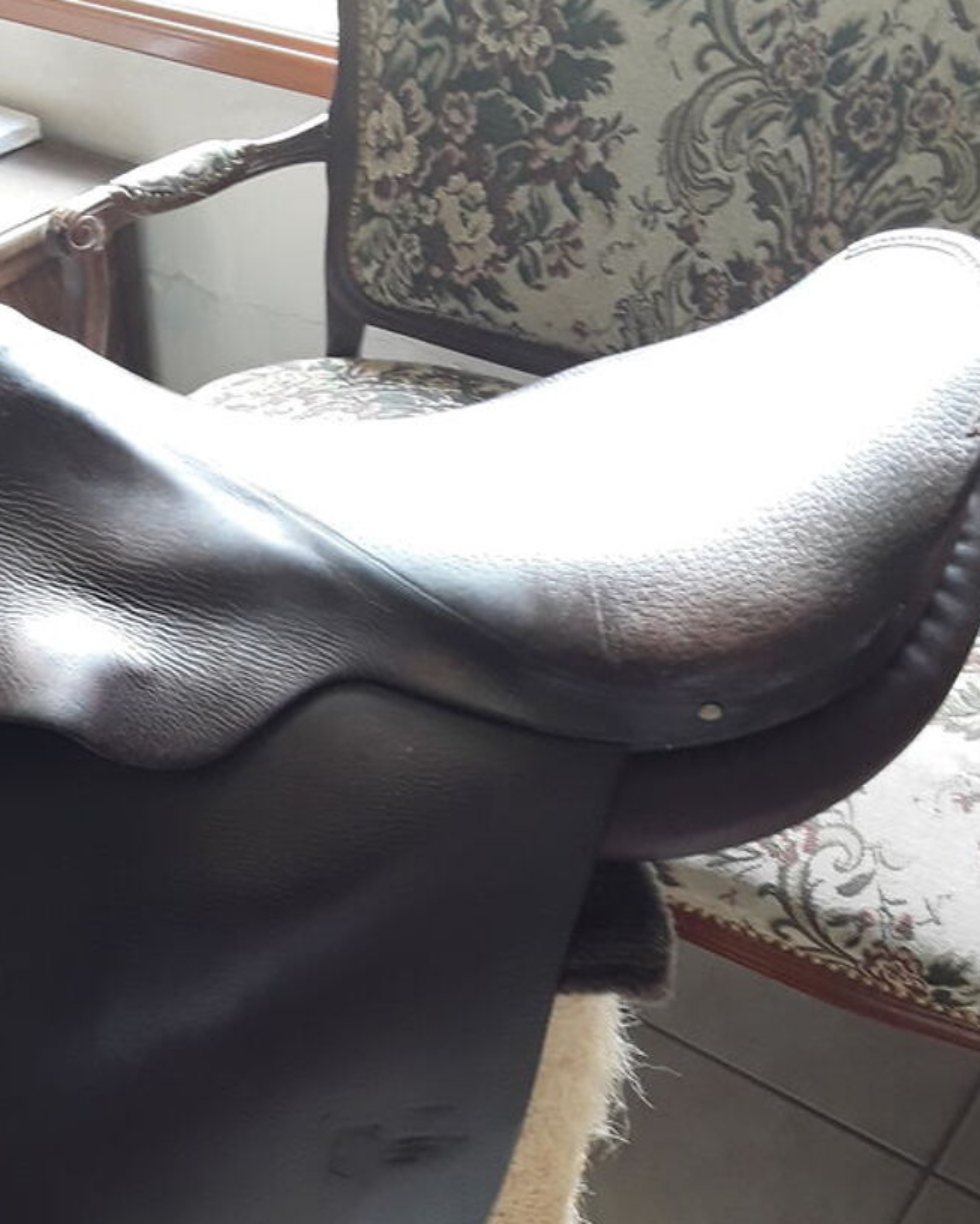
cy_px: 849
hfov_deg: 34.5
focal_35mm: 43
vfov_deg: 42.1
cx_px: 300
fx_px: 1558
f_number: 1.9
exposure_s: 1/33
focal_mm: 2.91
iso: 64
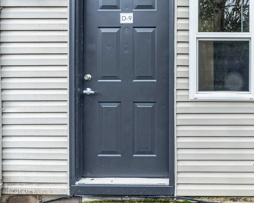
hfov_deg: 52.3
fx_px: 218
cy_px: 59
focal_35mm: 29
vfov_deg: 48.6
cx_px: 234
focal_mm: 16
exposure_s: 1.3
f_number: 10
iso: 100
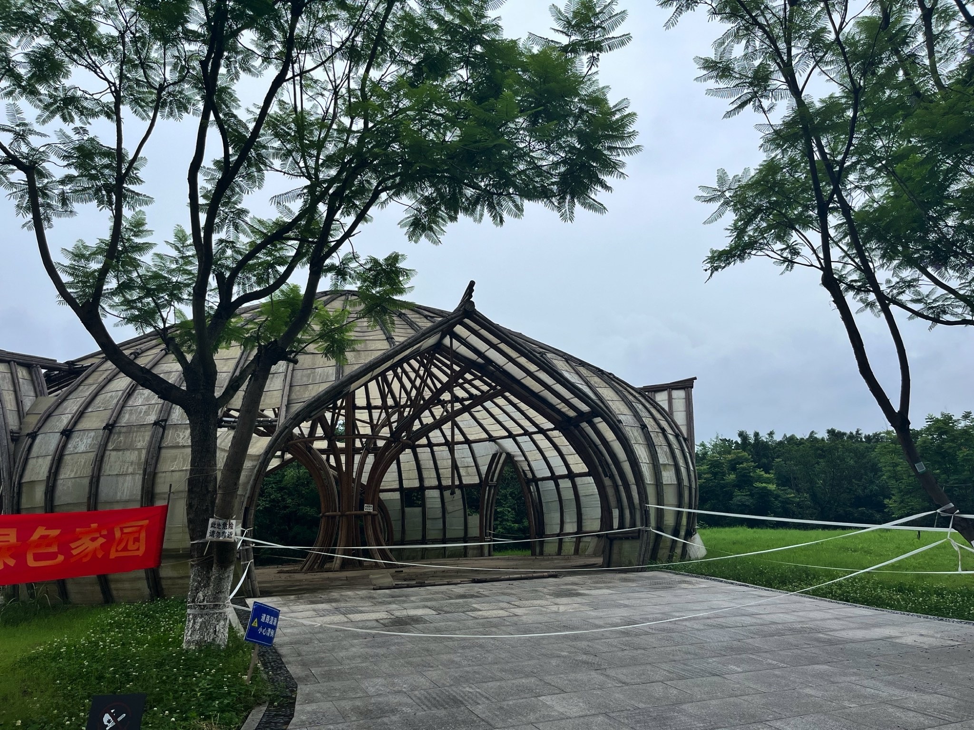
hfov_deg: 67.3
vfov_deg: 53.1
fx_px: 732
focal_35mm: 26
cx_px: 487
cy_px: 365
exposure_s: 1/1923
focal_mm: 5.1
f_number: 1.6
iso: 50
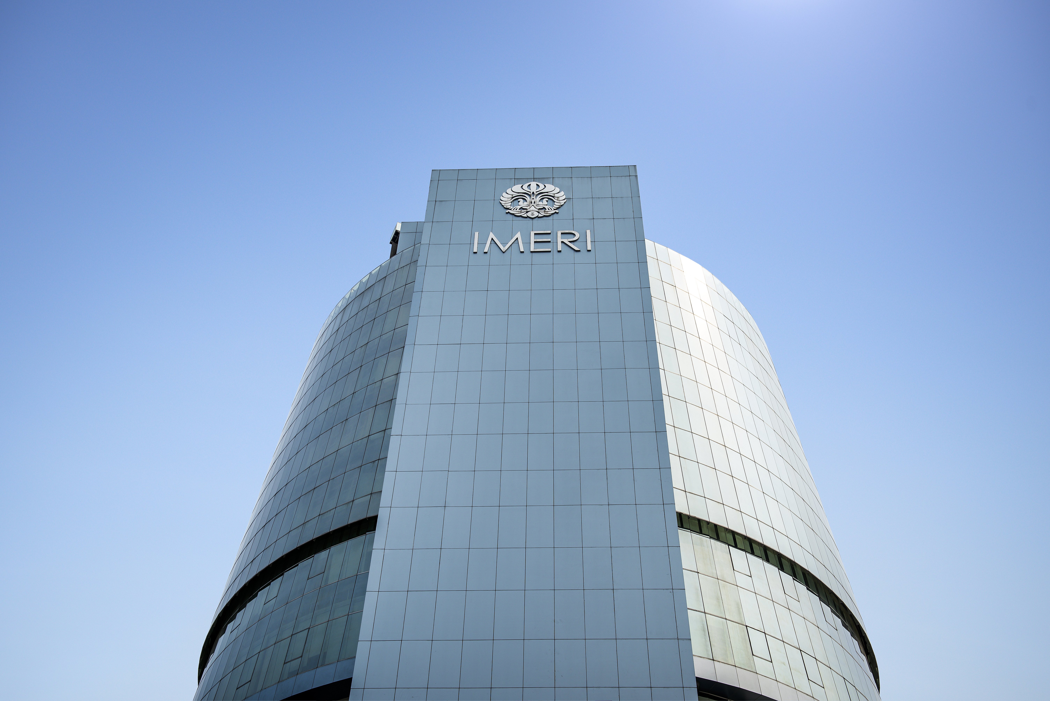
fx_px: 1109
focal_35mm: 38
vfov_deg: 35.1
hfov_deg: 50.7
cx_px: 525
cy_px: 350
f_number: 11
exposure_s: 1/200
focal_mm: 38
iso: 50
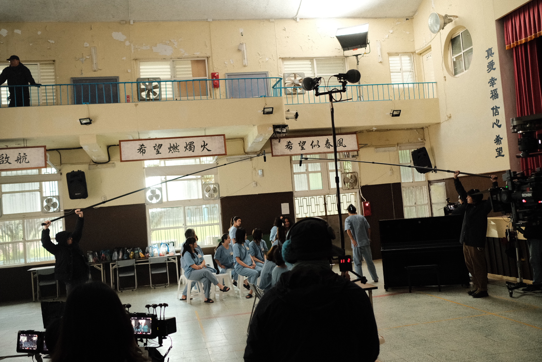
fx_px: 527
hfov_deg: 54.4
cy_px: 181
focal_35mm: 35
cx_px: 271
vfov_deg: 37.9
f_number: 2.8
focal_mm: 23
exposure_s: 1/60
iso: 1600
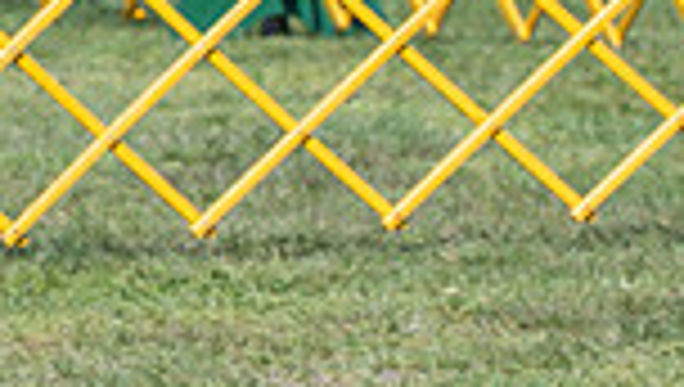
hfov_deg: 2.2
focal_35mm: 997
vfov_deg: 1.2
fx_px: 18108
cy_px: -111
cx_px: 1182
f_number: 6.3
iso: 125
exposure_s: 1/640
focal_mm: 197
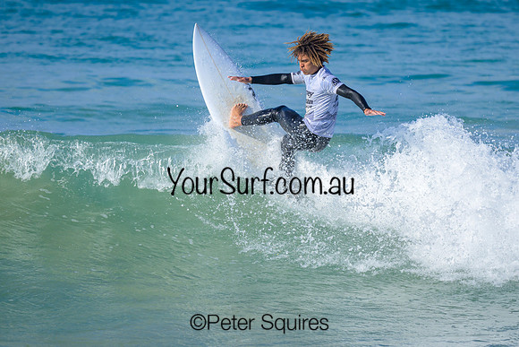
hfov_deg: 1.9
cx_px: 328
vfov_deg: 1.3
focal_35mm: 1098
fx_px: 15838
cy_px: 155
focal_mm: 800
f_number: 6.3
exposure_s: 1/2000
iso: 220
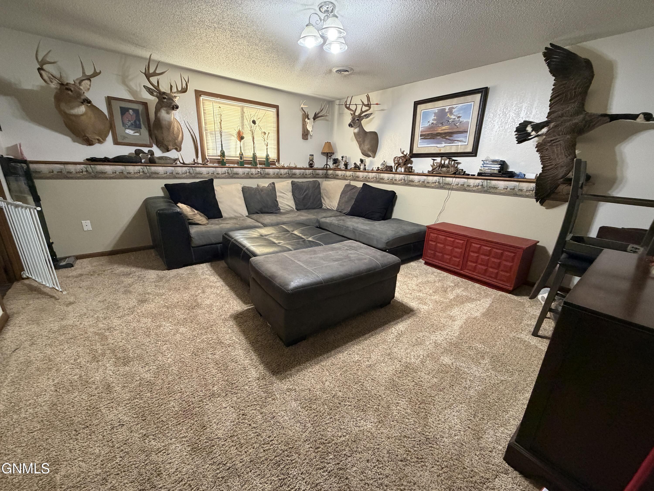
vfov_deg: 85.7
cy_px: 246
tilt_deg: -17.4
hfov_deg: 102.1
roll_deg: -1.0
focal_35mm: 14
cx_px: 327
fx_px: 265
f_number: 2.2
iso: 400
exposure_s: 1/60
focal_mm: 2.22
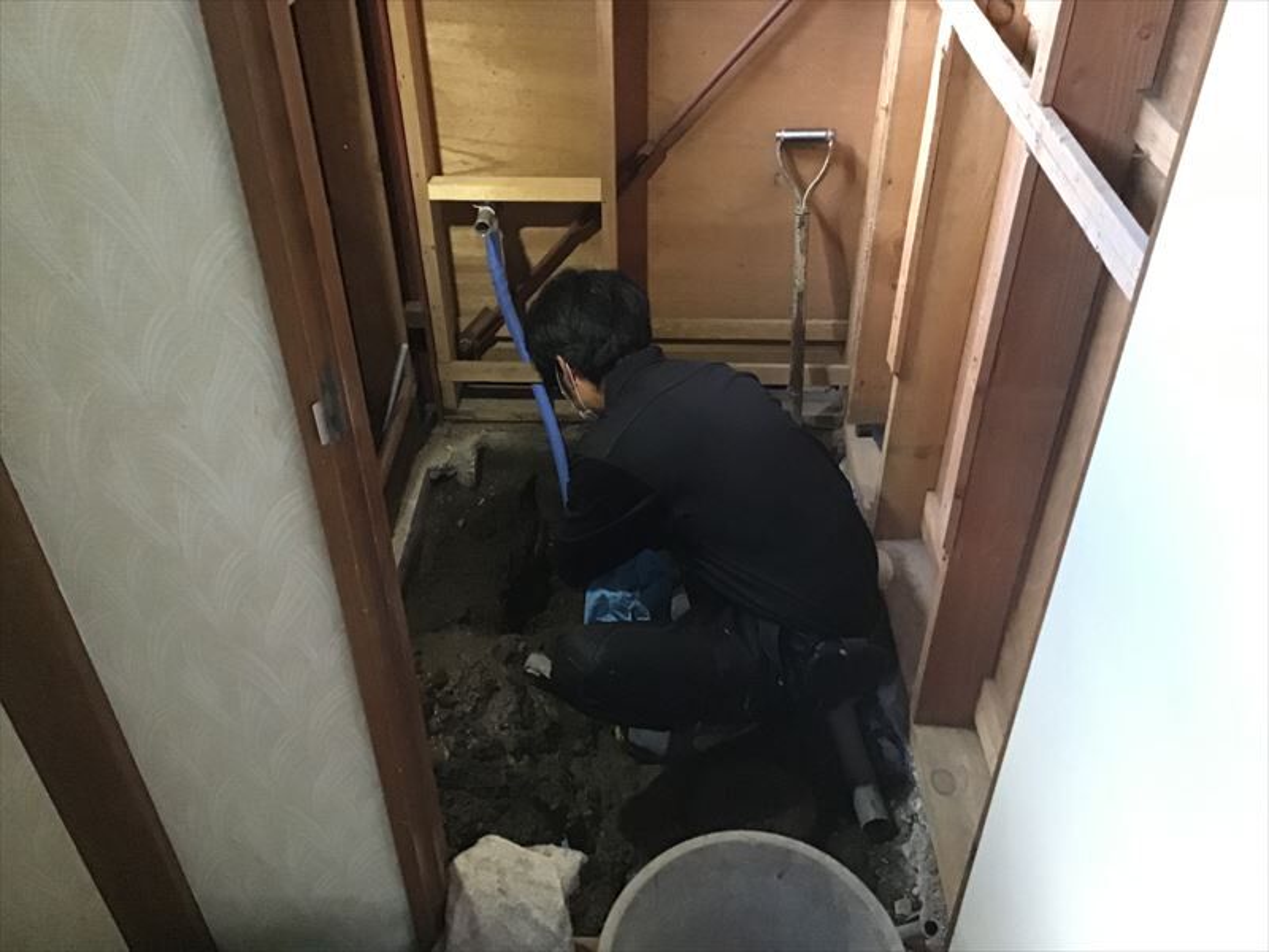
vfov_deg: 45.4
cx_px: 634
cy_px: 476
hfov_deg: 58.4
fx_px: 1136
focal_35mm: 31
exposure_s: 1/15
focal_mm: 3.3
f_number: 2.4
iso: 400
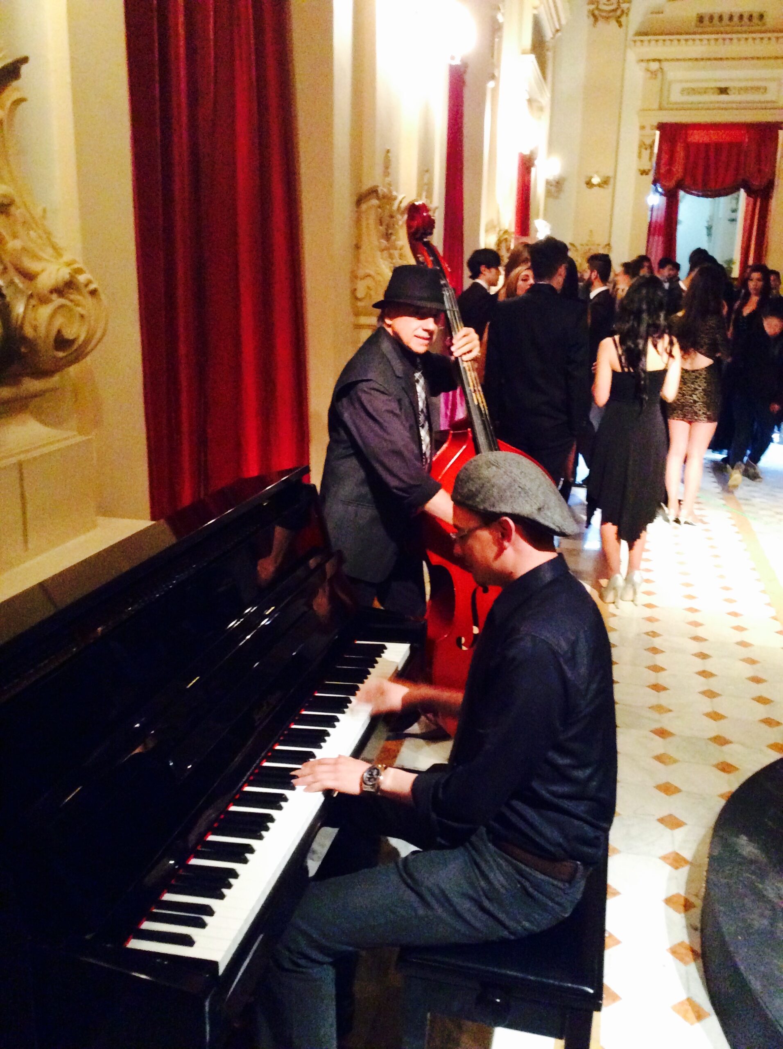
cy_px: 524
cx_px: 392
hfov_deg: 42.8
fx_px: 998
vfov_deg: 55.4
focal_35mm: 33
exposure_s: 1/15
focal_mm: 3.3
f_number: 2.4
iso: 500
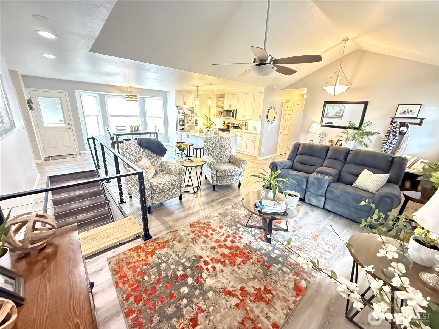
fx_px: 178
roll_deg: -1.9
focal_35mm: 14
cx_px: 220
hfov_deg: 102.1
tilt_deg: -16.4
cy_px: 164
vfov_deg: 85.7
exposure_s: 1/30
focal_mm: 2.22
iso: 1600
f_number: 2.2
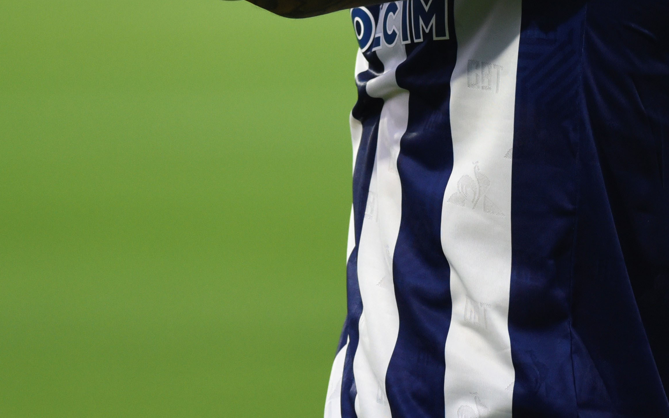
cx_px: 369
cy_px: -97
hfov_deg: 2.6
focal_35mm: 796
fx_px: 14513
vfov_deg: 1.6
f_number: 4
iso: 1250
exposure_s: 1/1000
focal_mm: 300
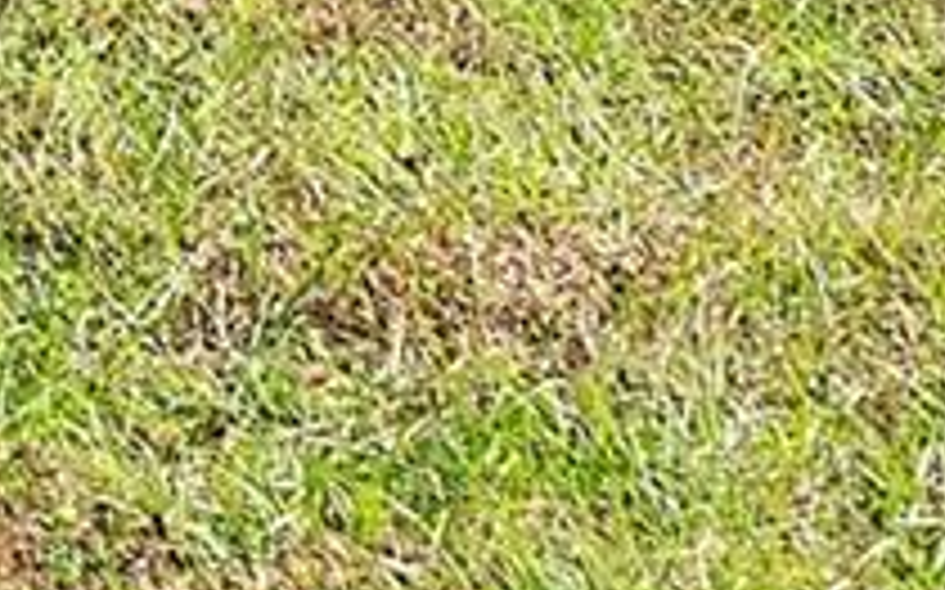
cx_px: -900
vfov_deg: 4.6
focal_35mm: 272
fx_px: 7001
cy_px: -1333
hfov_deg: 7.4
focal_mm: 35
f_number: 8
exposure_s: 1/1250
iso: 1600
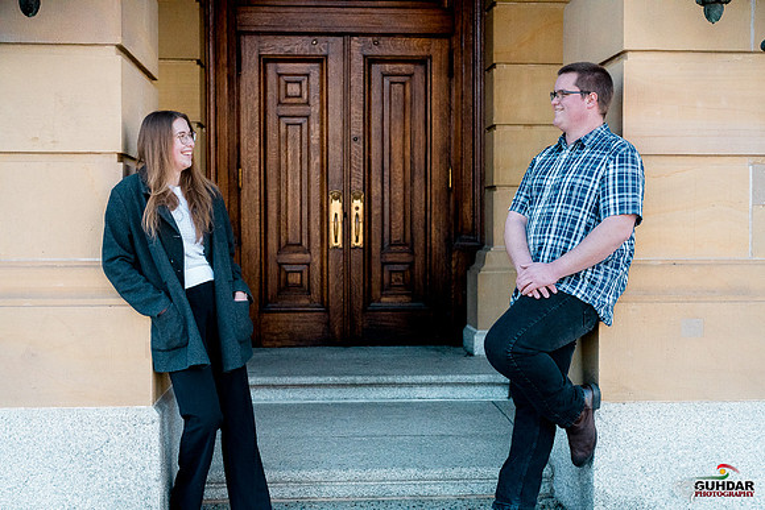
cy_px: 255
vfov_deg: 27.0
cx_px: 382
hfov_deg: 39.6
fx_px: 1063
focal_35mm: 50
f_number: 3.5
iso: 6400
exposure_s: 1/8000
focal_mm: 50
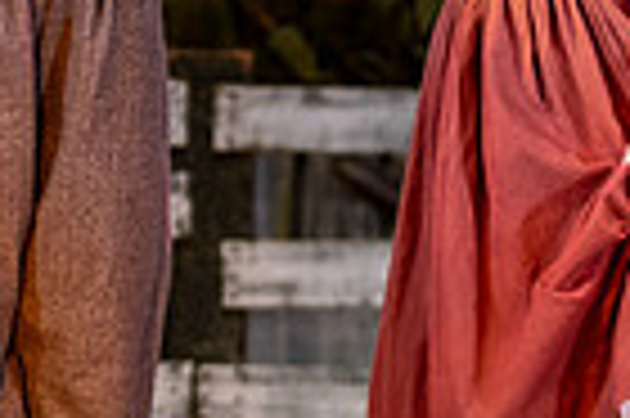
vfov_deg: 3.9
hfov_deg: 5.9
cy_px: -97
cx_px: -90
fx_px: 6083
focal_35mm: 348
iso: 800
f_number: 1.4
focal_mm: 56
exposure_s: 1/500
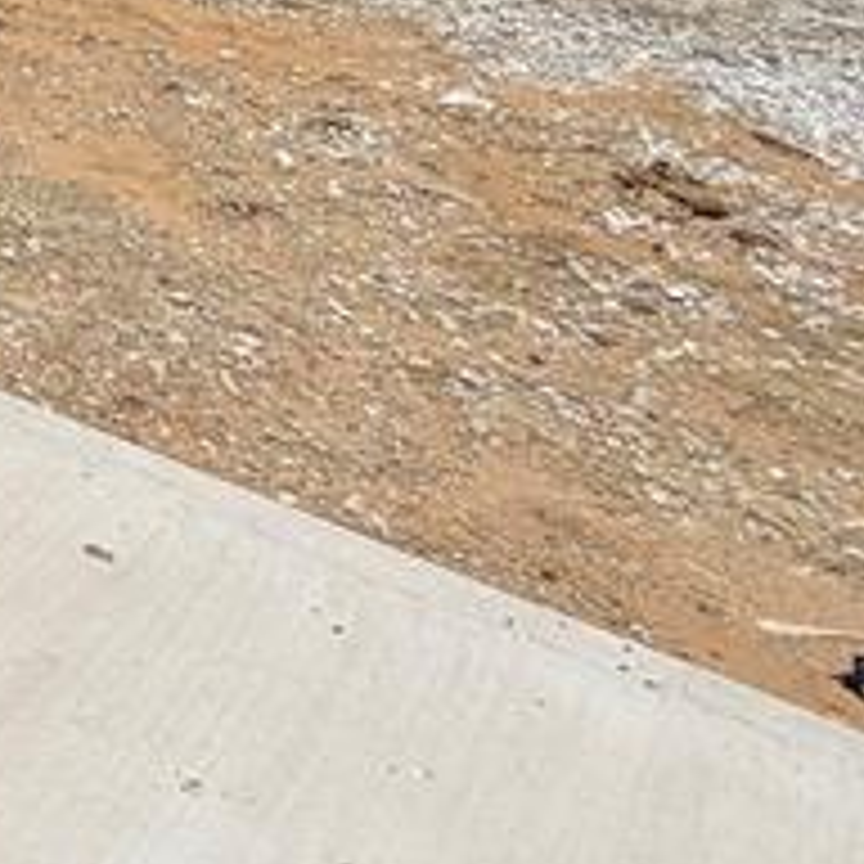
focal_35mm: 66
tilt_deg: +3.0
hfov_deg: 15.0
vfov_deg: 19.6
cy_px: -684
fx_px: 1864
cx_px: -1220
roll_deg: +2.4
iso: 20
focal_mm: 2.22
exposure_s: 1/1745
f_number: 2.2
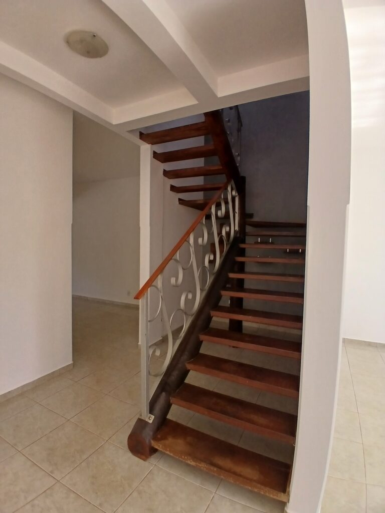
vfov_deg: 91.0
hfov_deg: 74.7
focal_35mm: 17
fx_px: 252
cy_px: 256
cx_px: 192
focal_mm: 1.4
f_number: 2.2
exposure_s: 1/139
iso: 50
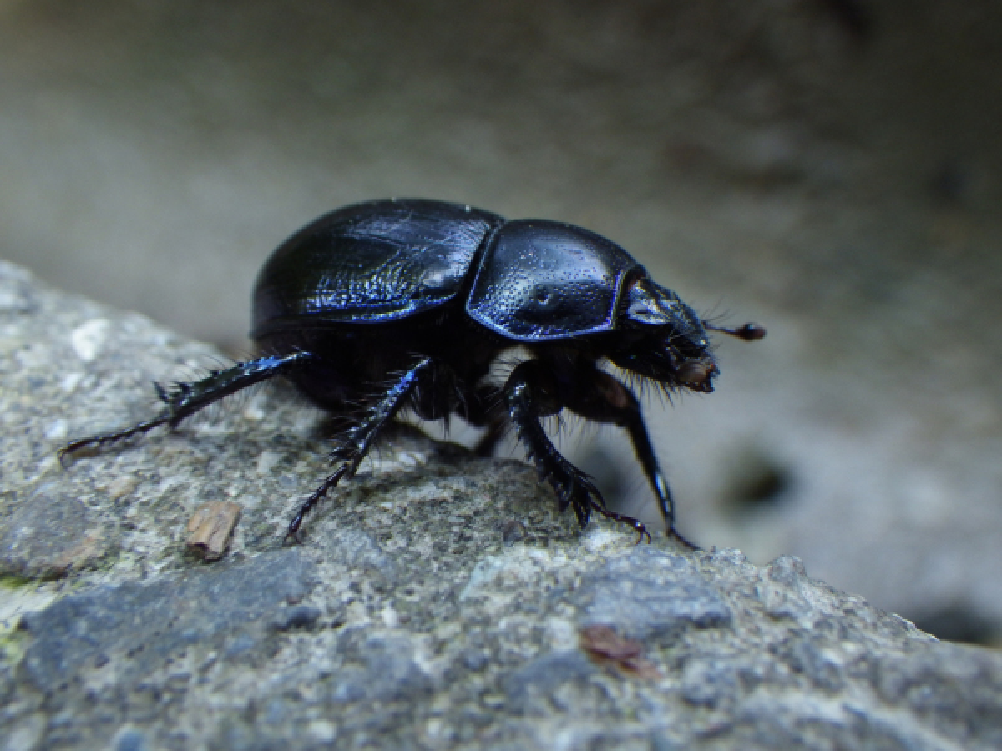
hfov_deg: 37.5
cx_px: 501
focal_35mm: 51
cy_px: 376
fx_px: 1476
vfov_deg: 28.6
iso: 200
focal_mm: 9.1
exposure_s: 1/20
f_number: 4.4
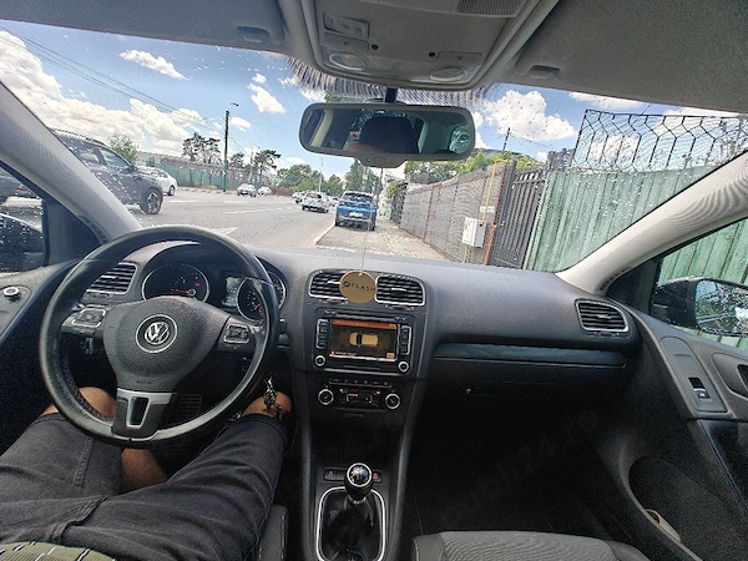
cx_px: 374
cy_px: 280
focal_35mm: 14
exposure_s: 1/256
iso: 64
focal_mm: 2.62
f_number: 2.2
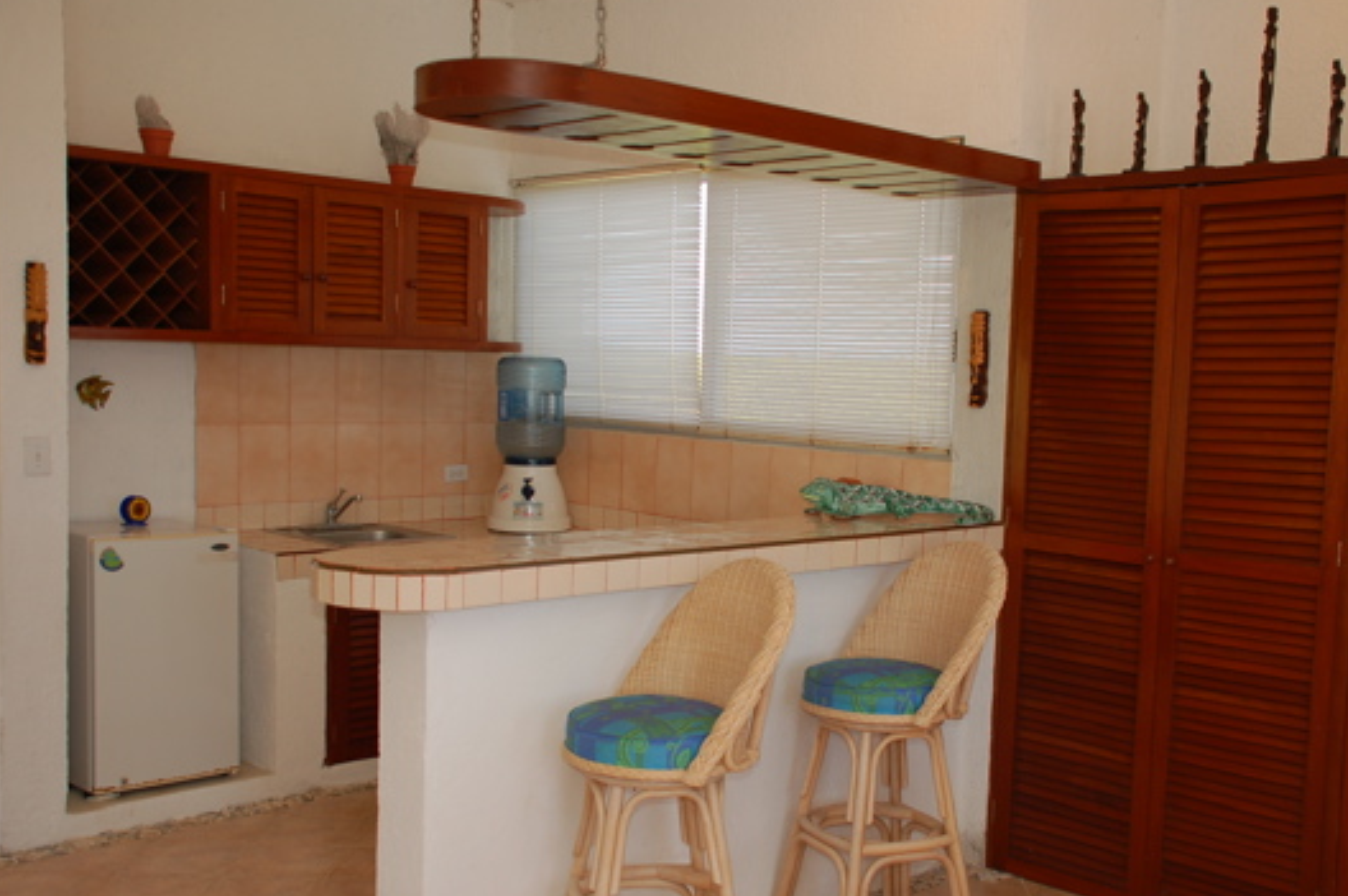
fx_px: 1534
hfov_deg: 47.4
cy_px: 493
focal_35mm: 41
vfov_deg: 32.5
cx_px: 734
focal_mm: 24
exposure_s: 1/60
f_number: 4
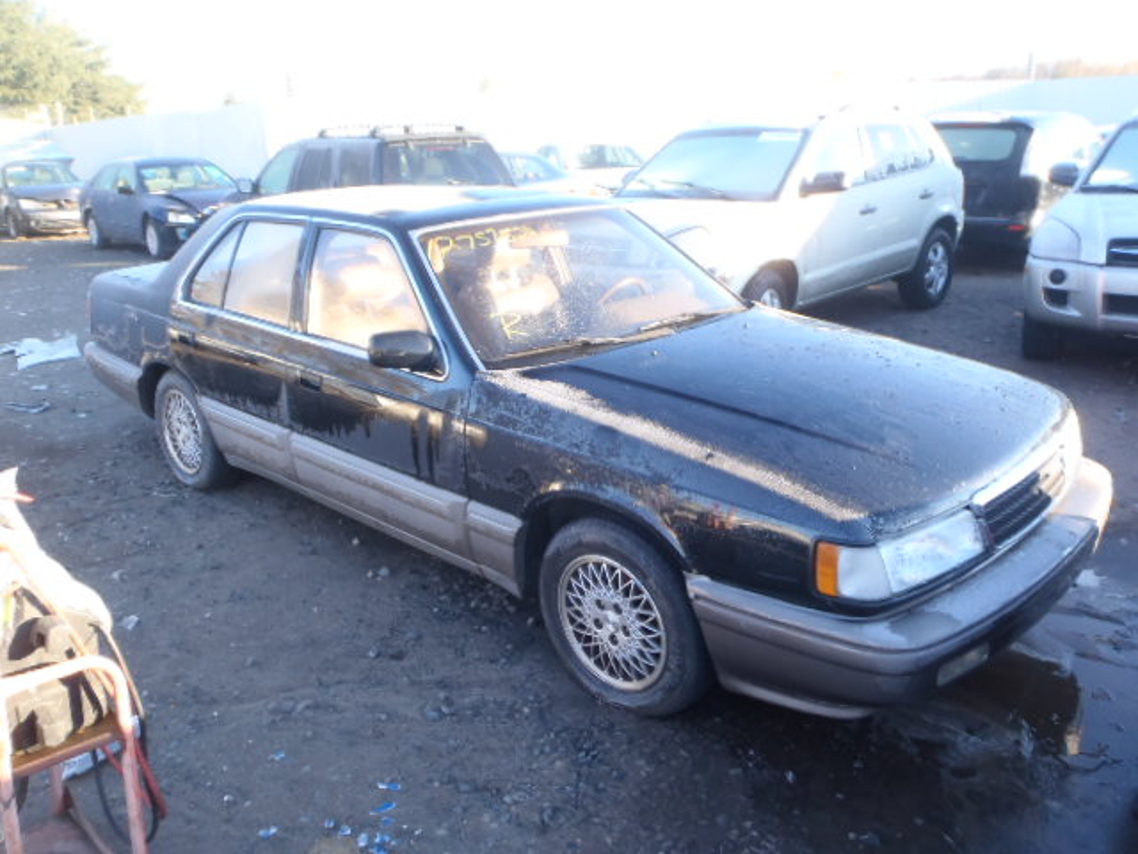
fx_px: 920
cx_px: 569
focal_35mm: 28
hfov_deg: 63.4
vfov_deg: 49.7
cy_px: 427
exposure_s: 1/60
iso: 80
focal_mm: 5
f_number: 3.5
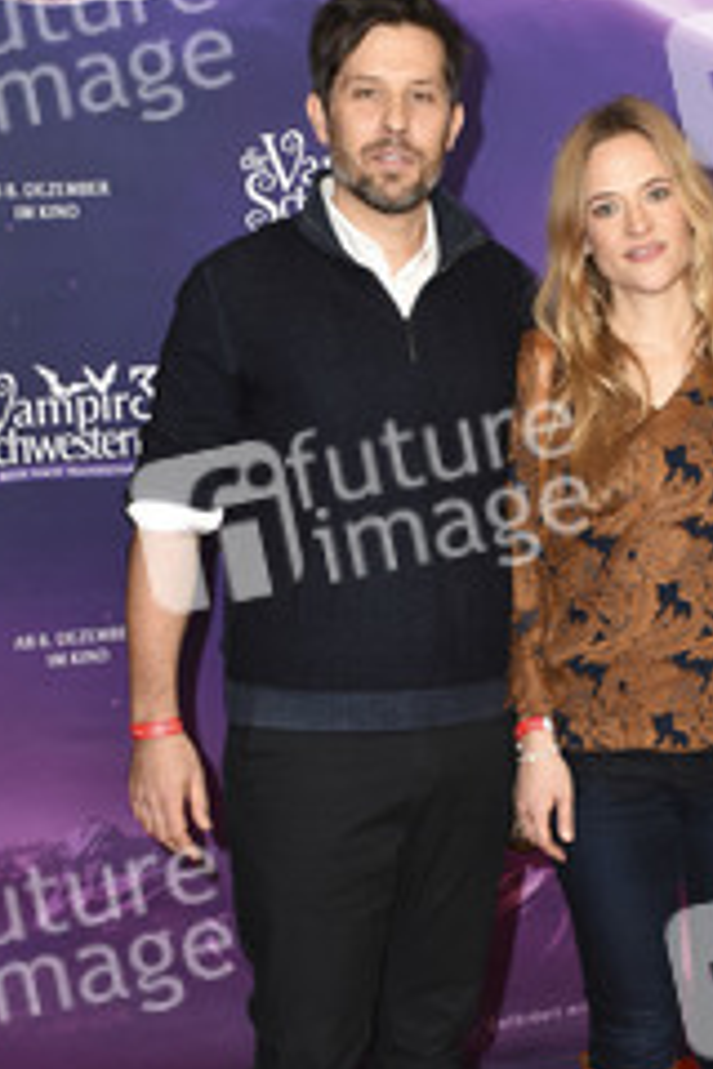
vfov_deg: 33.1
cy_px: 730
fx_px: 1782
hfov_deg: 22.5
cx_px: 490
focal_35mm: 60
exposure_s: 1/200
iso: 640
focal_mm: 24
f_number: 5.6
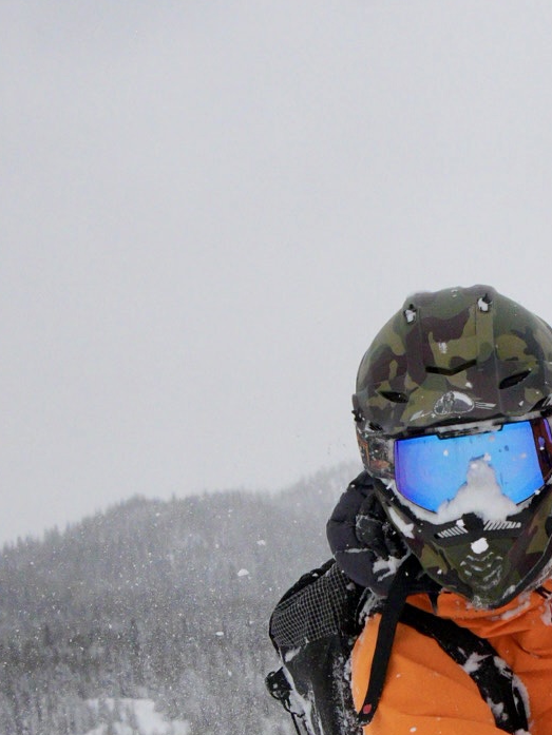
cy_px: 570
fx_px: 3890
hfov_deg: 8.1
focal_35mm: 183
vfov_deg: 10.8
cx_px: 538
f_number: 9
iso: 6400
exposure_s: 1/6400
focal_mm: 55
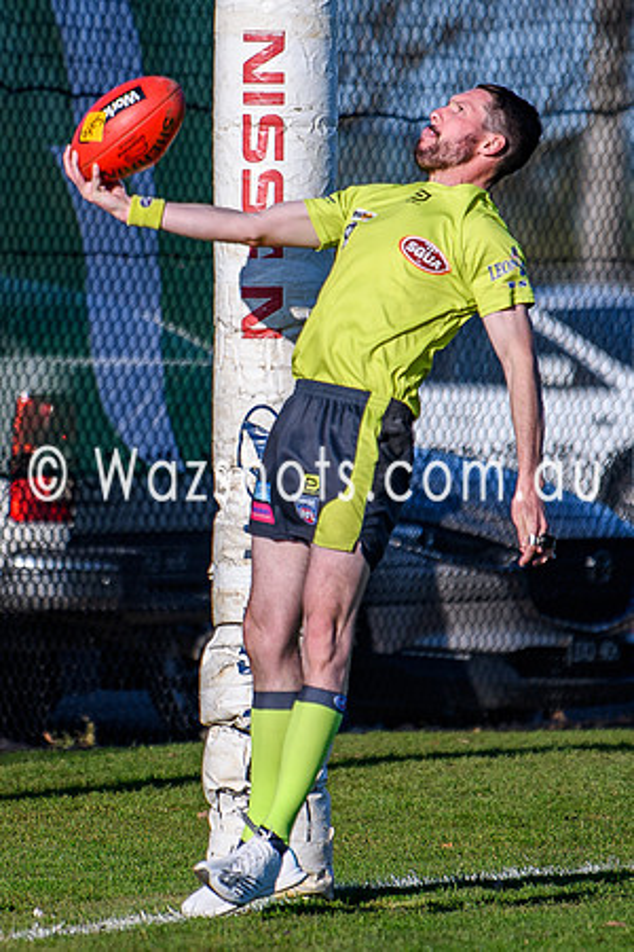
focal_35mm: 640
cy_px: 441
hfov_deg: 2.1
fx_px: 16909
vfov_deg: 3.2
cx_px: 251
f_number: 2.8
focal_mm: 200
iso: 220
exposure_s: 1/5000
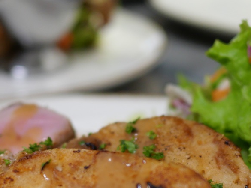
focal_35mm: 82
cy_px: 195
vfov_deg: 17.5
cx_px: 107
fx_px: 595
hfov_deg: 23.8
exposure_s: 1/60
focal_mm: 15
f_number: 1.7
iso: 250
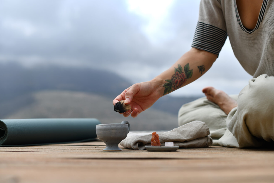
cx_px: 137
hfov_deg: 39.6
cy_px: 92
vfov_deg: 27.0
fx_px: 381
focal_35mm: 50
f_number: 3.5
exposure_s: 1/800
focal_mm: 50
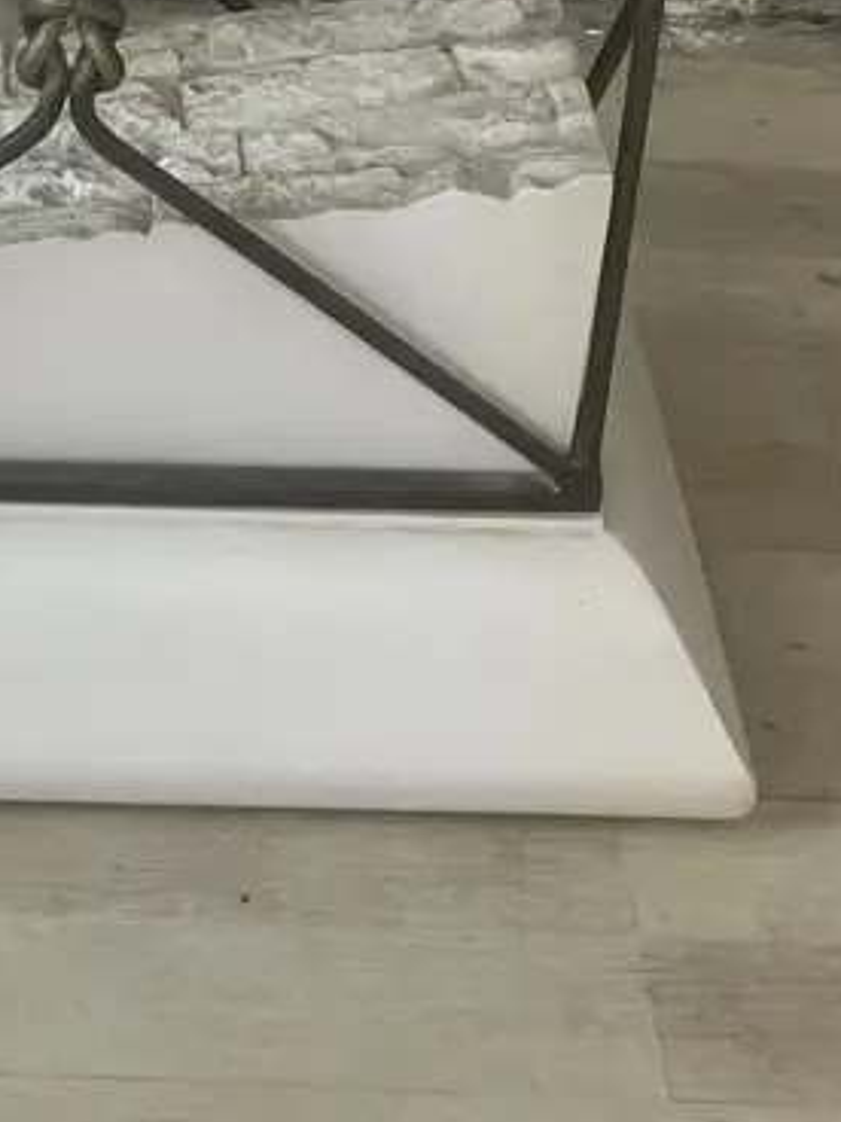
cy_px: -195
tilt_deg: -29.8
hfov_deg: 18.6
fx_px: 2527
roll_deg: -2.9
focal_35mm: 78
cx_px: 91
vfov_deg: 23.1
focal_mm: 3.99
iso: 200
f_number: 1.8
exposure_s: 1/50
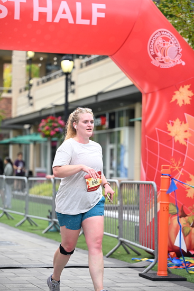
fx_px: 808
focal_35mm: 100
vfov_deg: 20.4
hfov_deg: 13.7
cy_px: 146
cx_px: 97
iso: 640
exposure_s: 1/2000
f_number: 2.8
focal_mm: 100
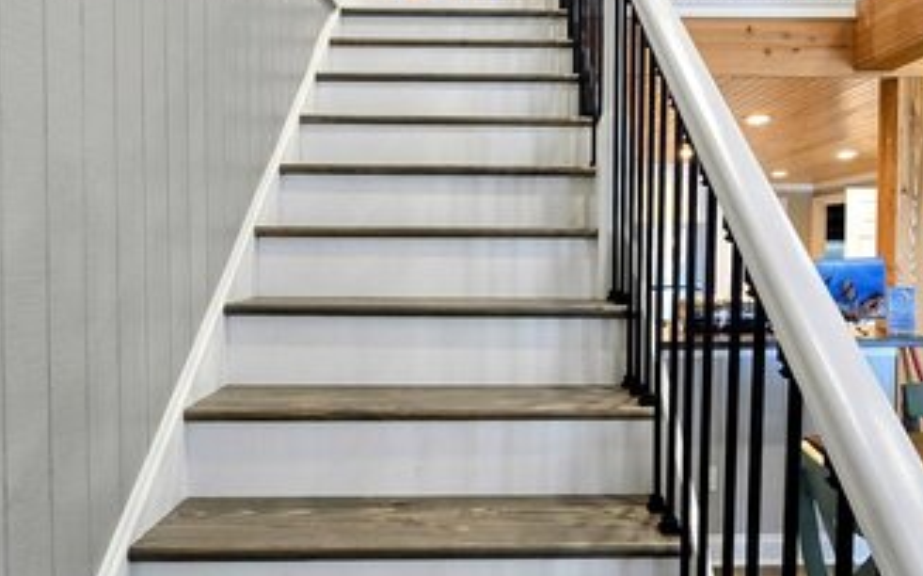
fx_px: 679
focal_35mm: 27
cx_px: 514
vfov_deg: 46.0
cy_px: 274
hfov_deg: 68.2
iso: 400
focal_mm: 2.2
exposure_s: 1/60
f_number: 2.2
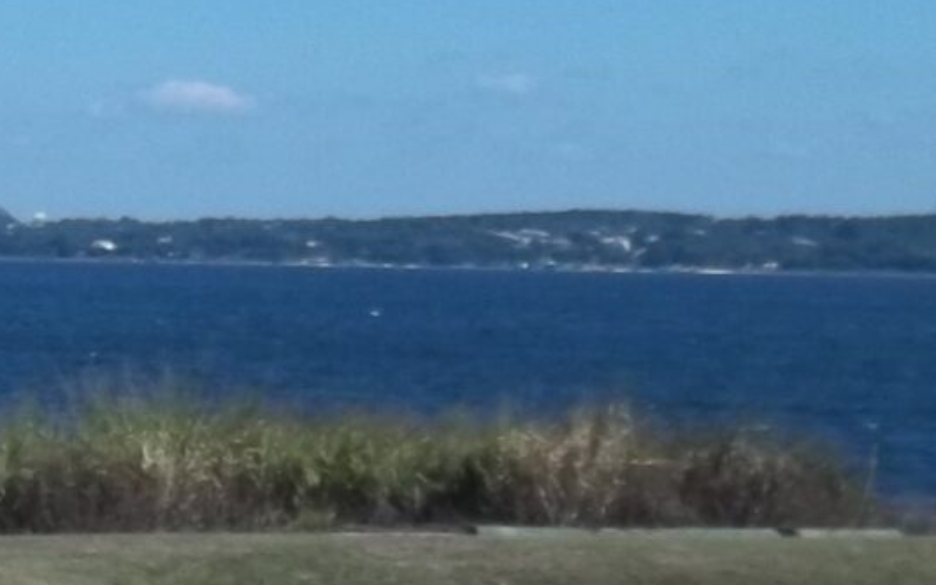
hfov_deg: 11.9
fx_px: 4285
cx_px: -472
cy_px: 49
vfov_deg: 7.8
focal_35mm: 168
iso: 64
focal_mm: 5.9
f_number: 8
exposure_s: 1/250
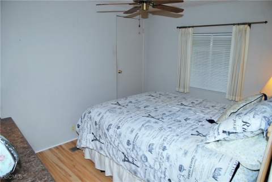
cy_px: 91
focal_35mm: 24
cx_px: 136
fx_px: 181
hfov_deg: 73.7
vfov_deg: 53.2
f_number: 4
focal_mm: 16
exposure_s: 1/60
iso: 200
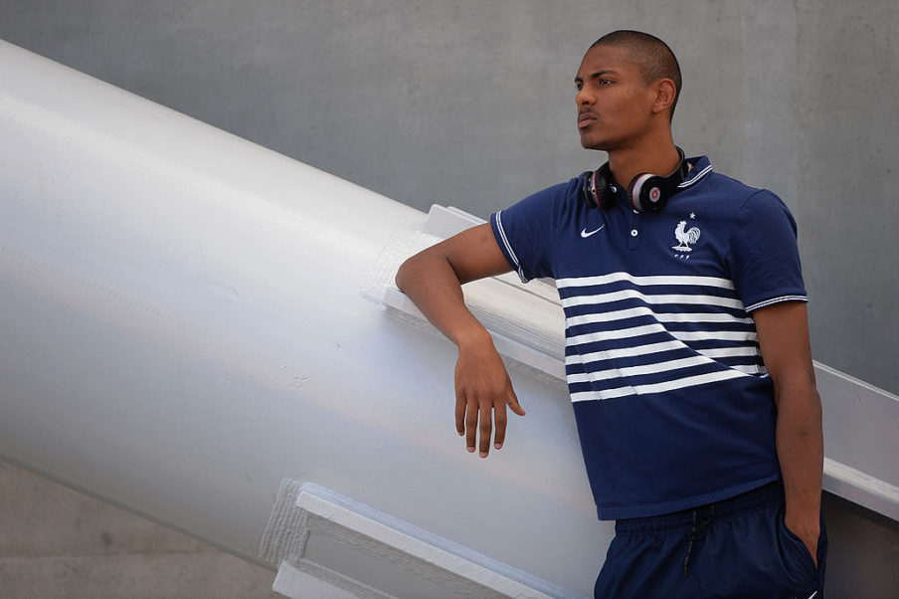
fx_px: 12481
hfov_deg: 4.1
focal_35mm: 500
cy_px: 300
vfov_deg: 2.7
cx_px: 450
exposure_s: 1/1000
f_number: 4
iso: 640
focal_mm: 500
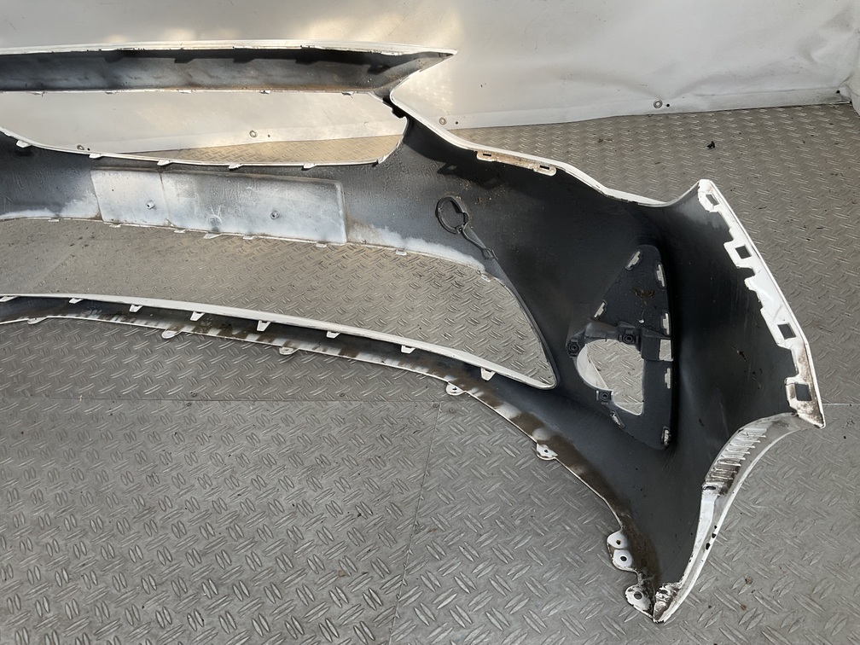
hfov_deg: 61.7
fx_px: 720
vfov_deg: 48.2
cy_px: 322
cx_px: 430
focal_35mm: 29
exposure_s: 1/300
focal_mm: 3
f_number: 1.8
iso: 16
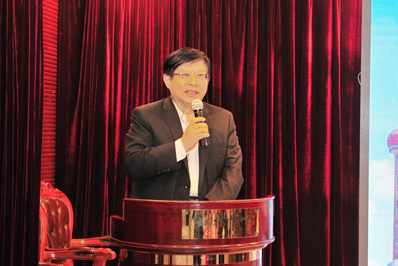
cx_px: 199
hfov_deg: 35.6
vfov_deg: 24.2
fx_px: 619
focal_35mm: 56
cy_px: 133
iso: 800
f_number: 3.5
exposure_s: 1/100
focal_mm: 56
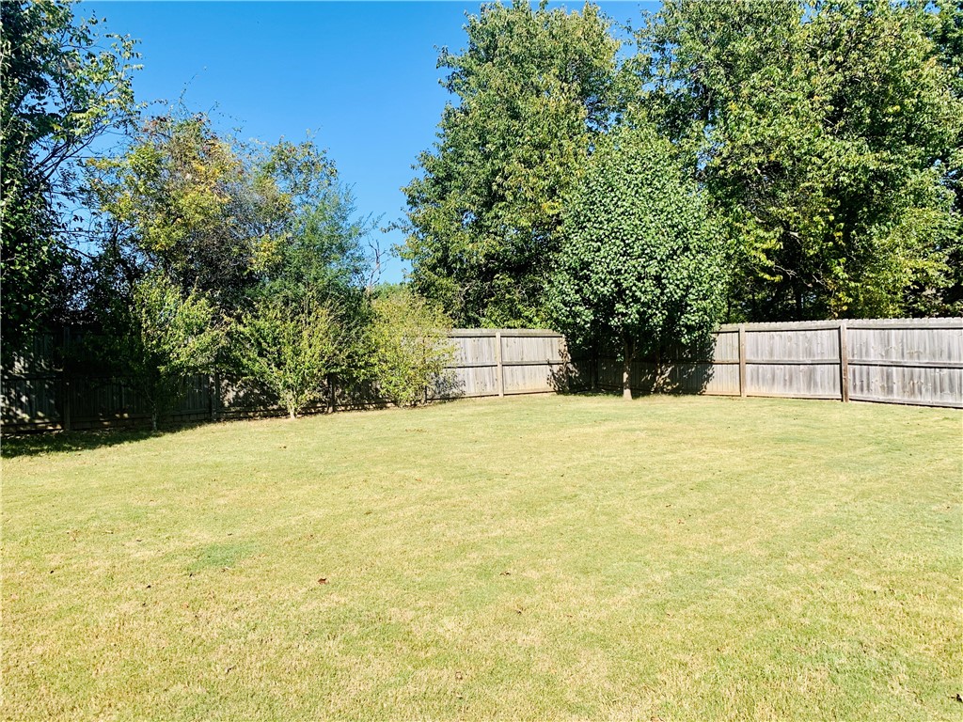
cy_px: 361
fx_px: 723
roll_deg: +1.8
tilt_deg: +1.8
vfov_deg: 53.1
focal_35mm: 26
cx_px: 482
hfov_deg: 67.3
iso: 25
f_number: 1.8
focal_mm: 4.25
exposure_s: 1/1350
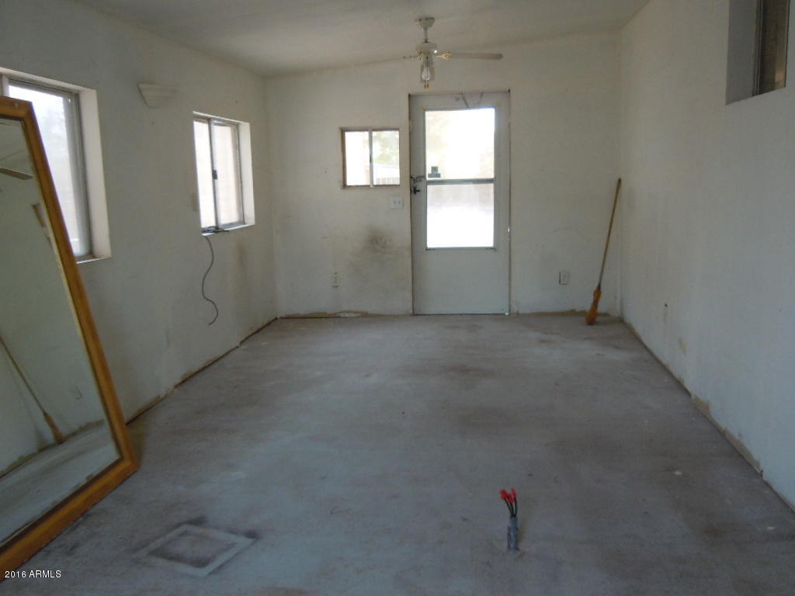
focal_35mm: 30
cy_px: 298
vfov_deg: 46.8
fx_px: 689
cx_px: 398
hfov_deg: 60.0
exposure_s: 1/60
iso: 250
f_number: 3.5
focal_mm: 5.4
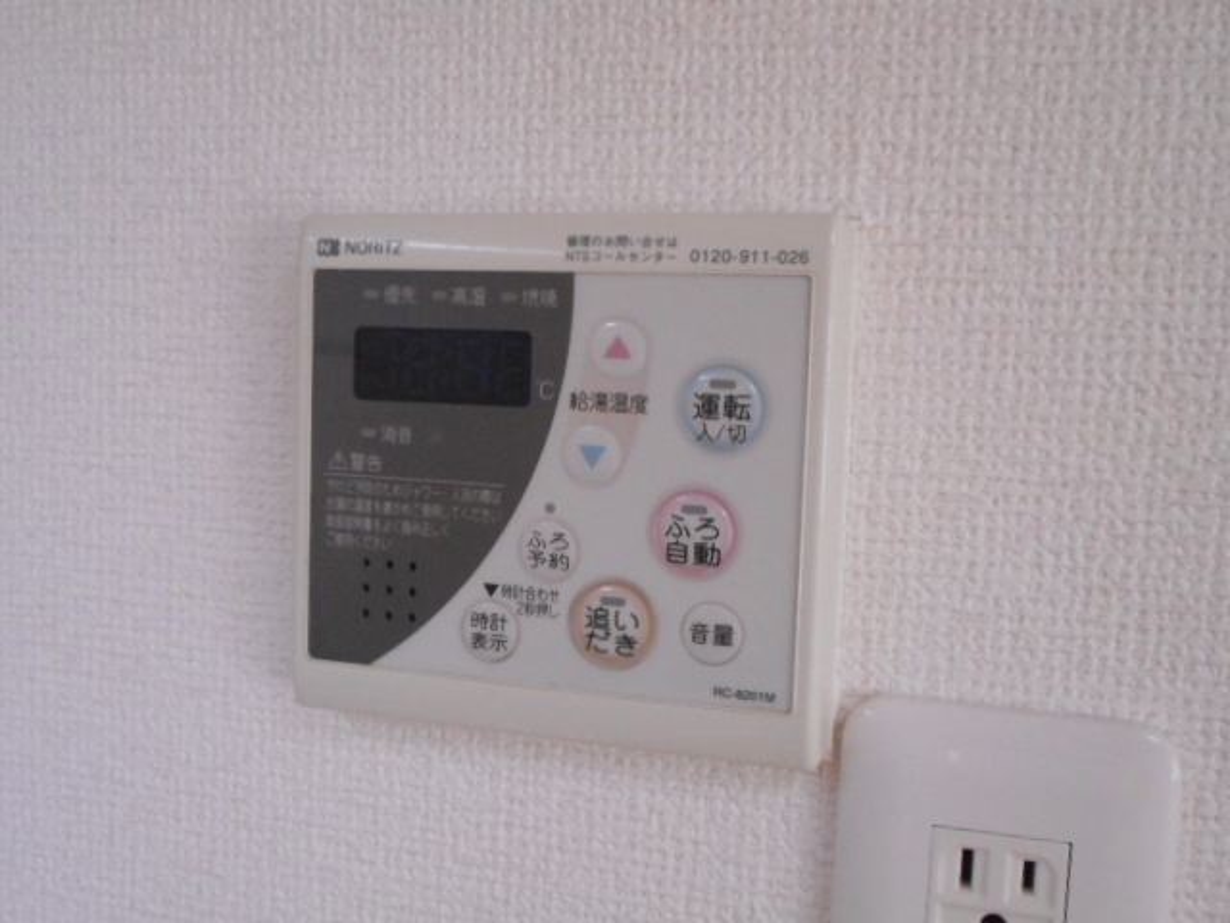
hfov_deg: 47.9
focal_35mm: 39
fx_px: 1386
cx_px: 615
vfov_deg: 36.8
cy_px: 462
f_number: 4.5
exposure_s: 1/125
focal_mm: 6.9
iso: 800
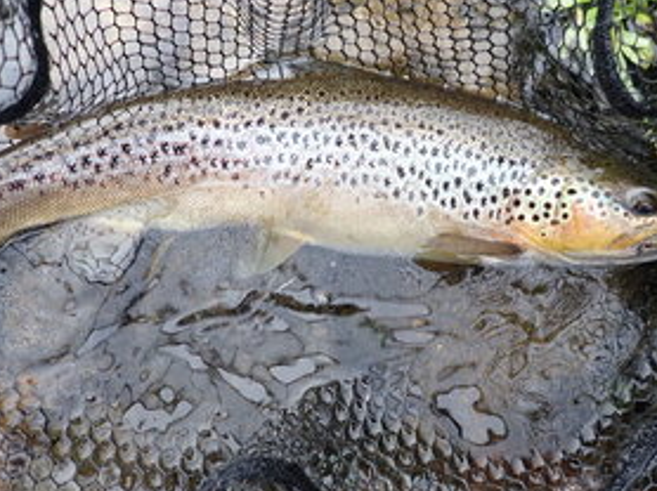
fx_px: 683
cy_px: 229
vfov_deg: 39.6
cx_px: 321
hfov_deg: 51.4
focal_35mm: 36
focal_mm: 4.5
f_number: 2
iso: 100
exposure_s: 1/200
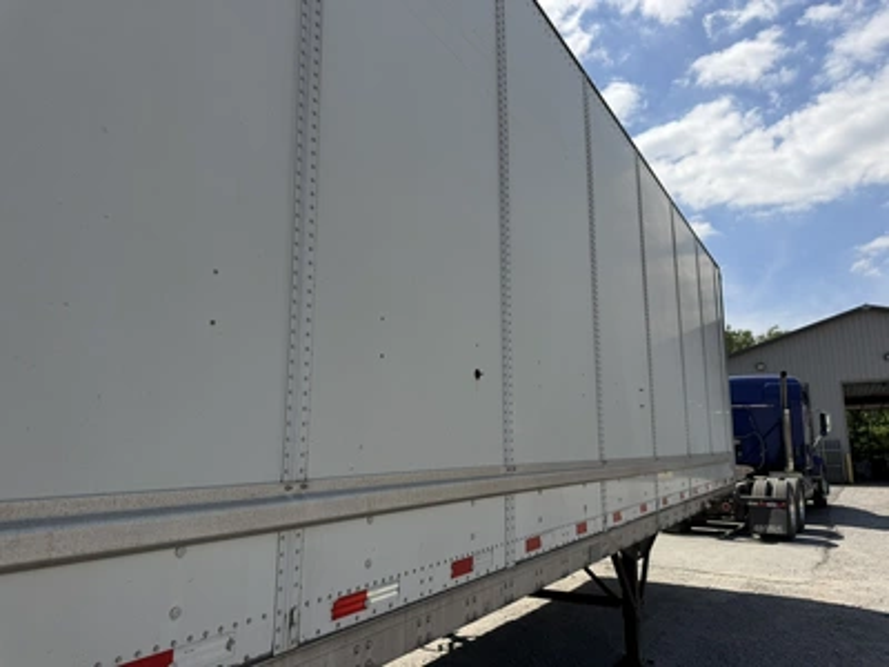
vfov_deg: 56.8
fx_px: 616
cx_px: 444
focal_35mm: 24
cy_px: 334
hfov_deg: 71.6
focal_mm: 6.76
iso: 80
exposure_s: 1/5714
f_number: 1.78
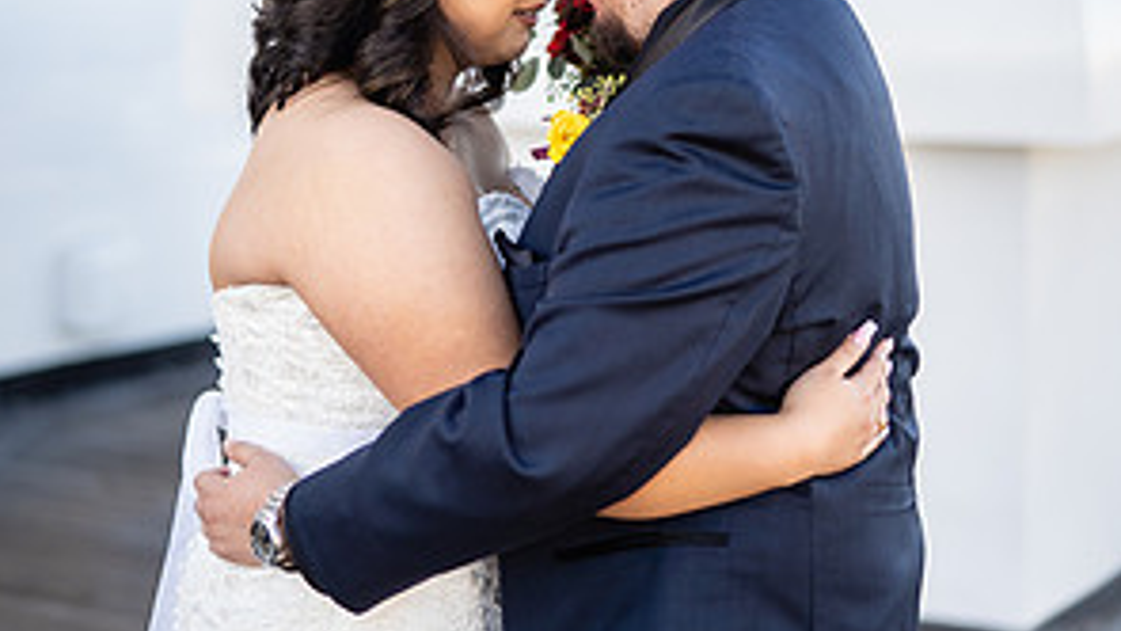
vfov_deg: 15.1
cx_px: 559
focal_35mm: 80
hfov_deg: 26.5
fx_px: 2378
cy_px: 247
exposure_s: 1/1600
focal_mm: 50
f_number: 1.4
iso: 200
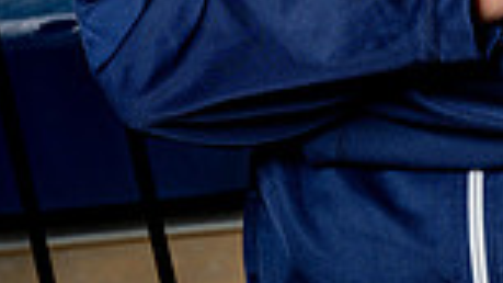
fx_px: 2267
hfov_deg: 12.6
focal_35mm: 170
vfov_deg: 6.8
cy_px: -369
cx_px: 381
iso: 320
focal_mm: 55
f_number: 8
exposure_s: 1/250
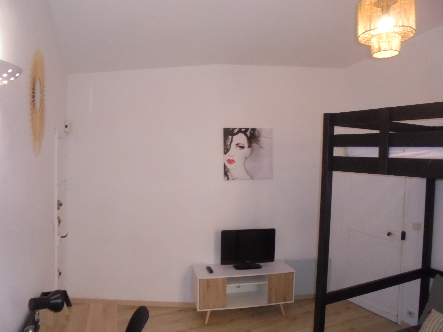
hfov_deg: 67.3
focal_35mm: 26
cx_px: 222
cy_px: 166
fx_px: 333
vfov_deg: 53.1
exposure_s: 1/30
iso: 400
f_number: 3.5
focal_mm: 4.6
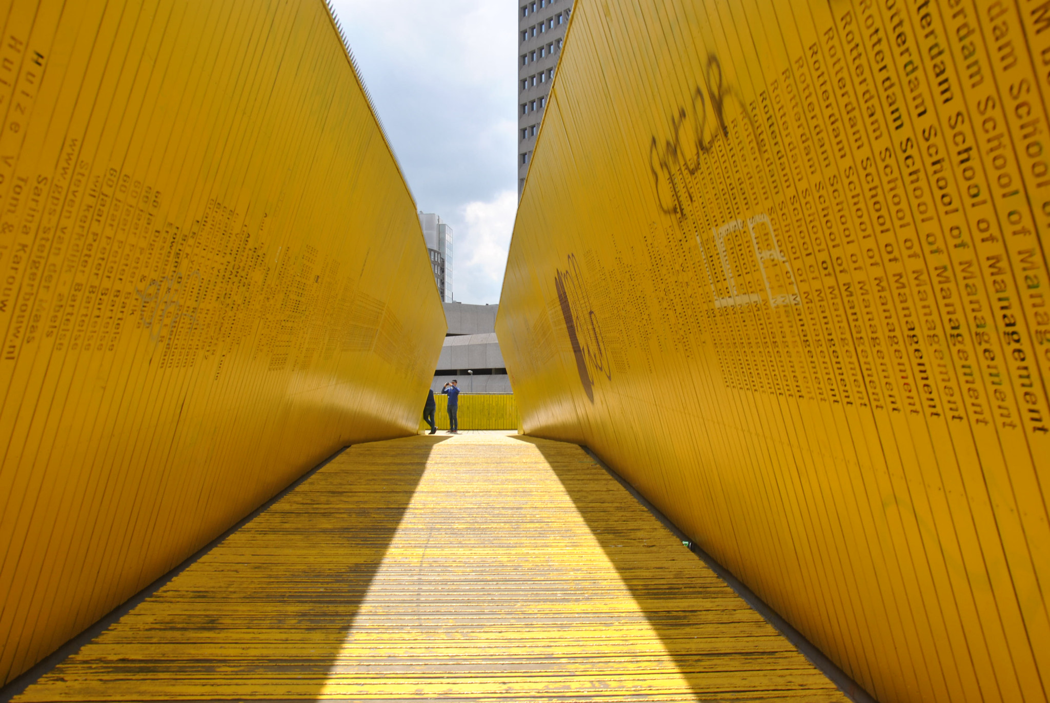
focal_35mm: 32
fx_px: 920
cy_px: 352
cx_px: 525
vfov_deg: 41.8
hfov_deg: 59.4
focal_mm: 21
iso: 100
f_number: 8
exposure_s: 1/250
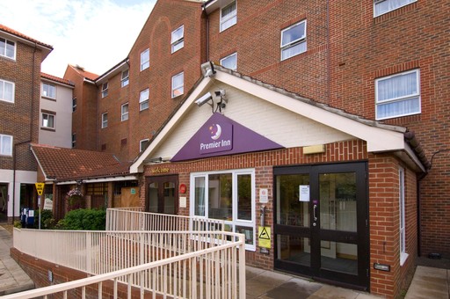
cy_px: 150
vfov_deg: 67.2
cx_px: 225
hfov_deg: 90.1
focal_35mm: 18
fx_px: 225
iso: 400
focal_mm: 12
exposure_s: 1/200
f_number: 8
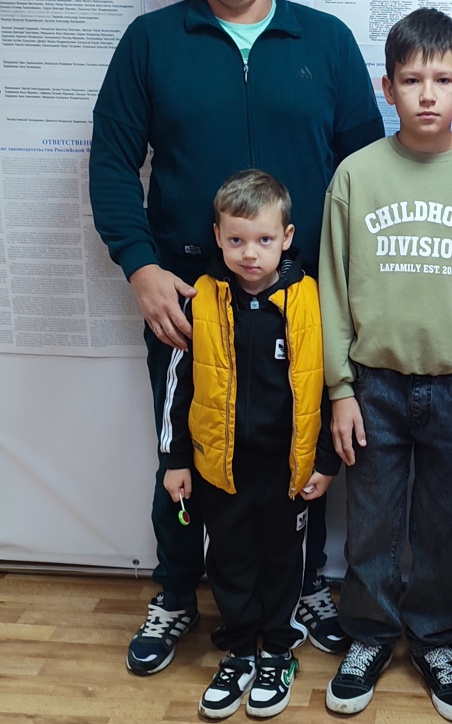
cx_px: 434
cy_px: 286
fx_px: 1005
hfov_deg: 24.4
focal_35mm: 51
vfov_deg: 39.4
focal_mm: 5.89
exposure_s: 1/33
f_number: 1.89
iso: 346
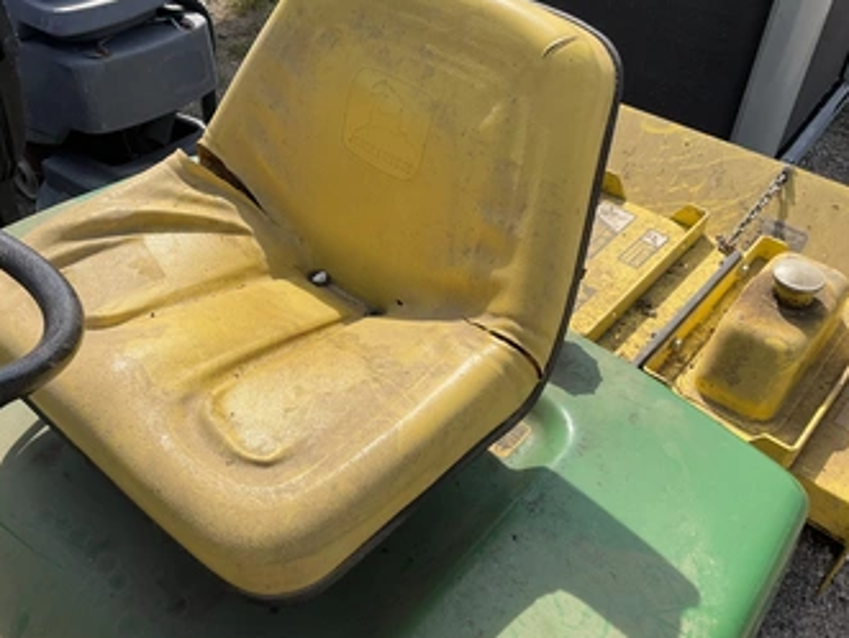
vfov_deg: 40.7
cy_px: 282
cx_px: 339
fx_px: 859
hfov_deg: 52.2
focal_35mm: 35
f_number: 1.8
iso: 25
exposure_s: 1/1377
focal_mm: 3
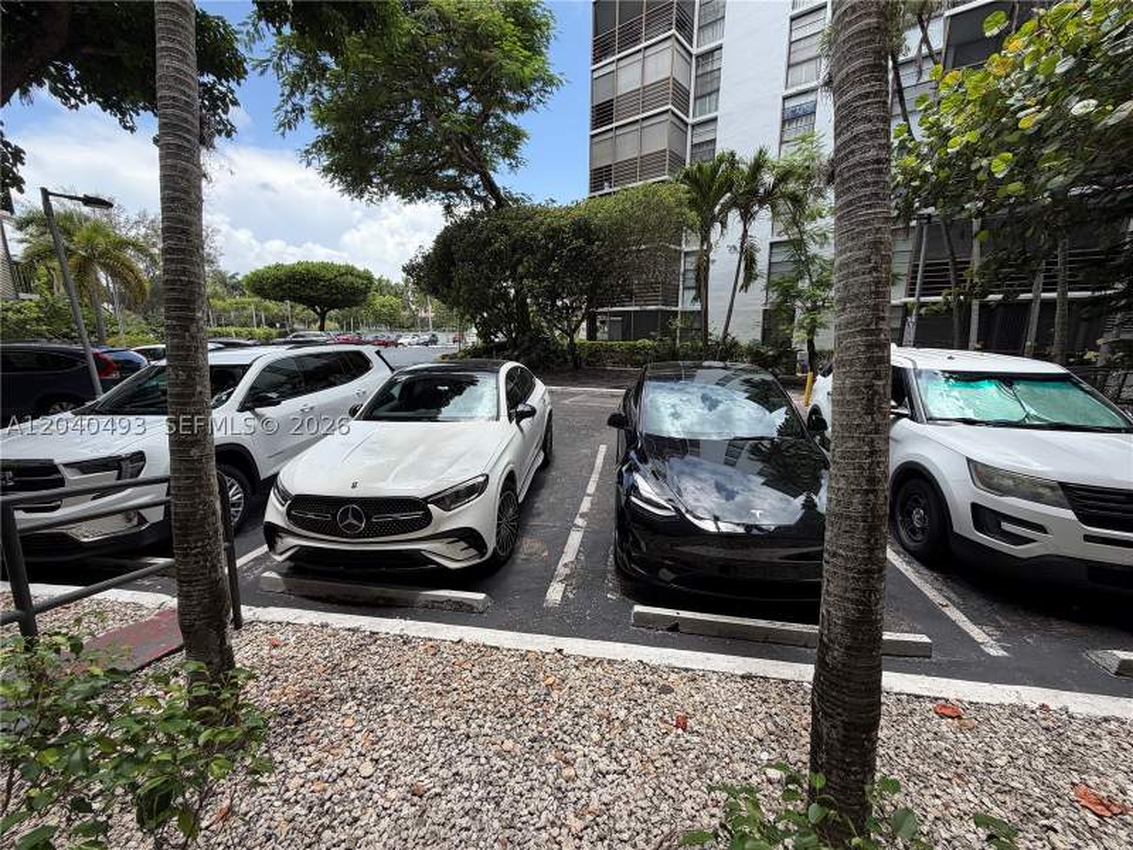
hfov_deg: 102.1
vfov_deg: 85.7
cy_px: 425
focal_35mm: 14
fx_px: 458
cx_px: 566
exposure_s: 1/613
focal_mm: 2.22
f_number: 2.2
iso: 40
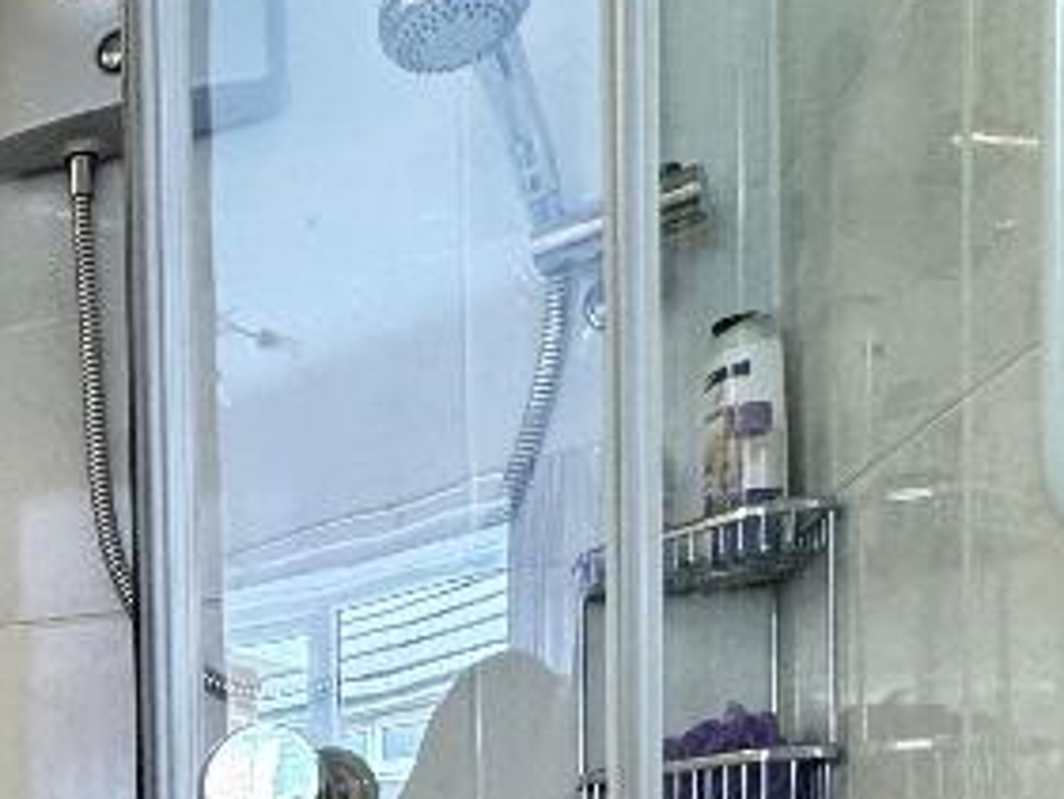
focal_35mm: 51
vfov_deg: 24.8
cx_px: -314
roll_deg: +2.4
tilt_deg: -2.9
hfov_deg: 30.0
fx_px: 1568
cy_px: 1038
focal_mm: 2.22
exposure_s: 1/50
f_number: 2.2
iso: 250
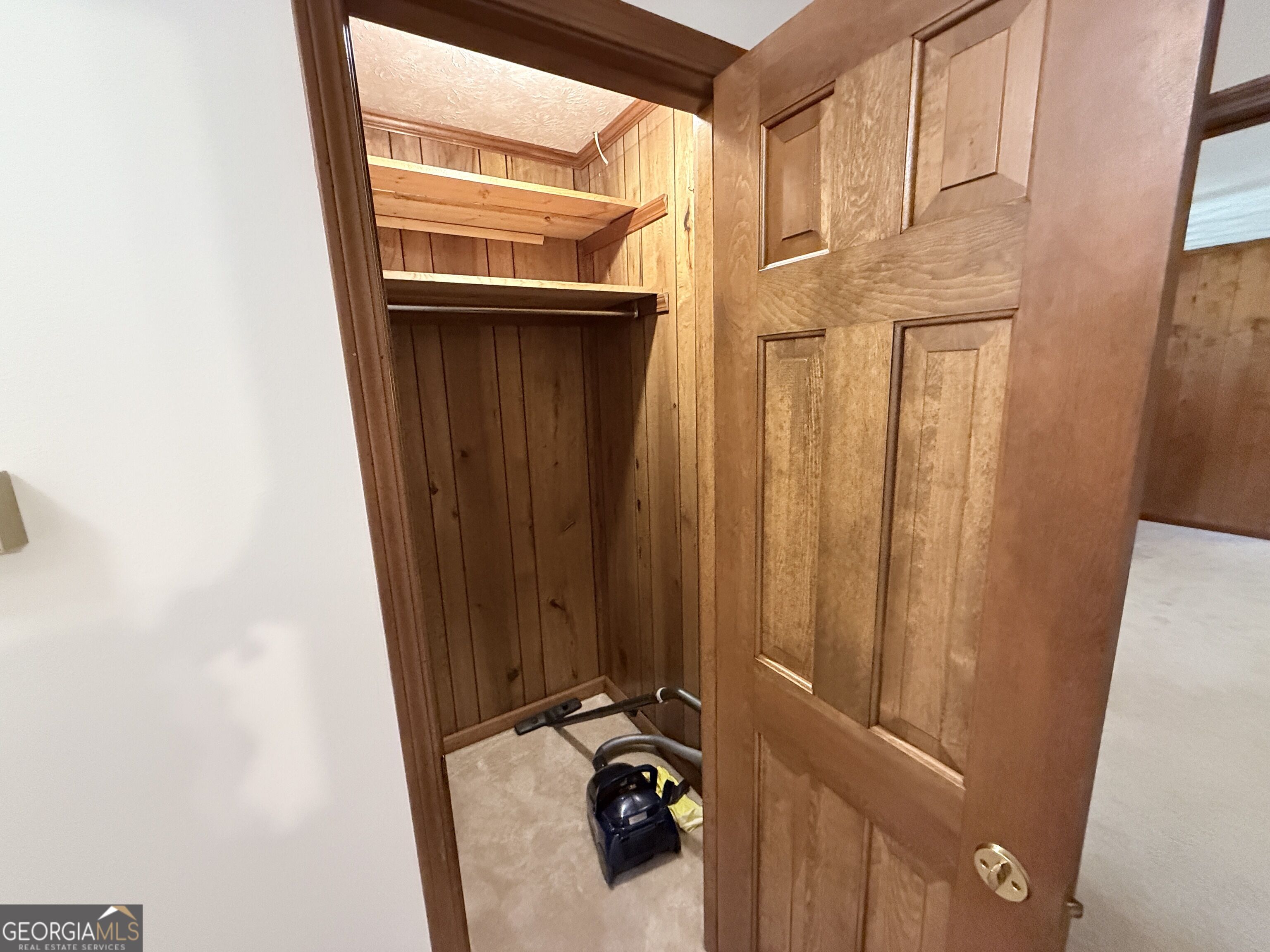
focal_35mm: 14
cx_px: 635
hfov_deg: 102.1
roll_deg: +2.6
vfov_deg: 85.7
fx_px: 514
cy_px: 476
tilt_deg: -12.3
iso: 800
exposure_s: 1/60
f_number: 2.2
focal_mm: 2.22
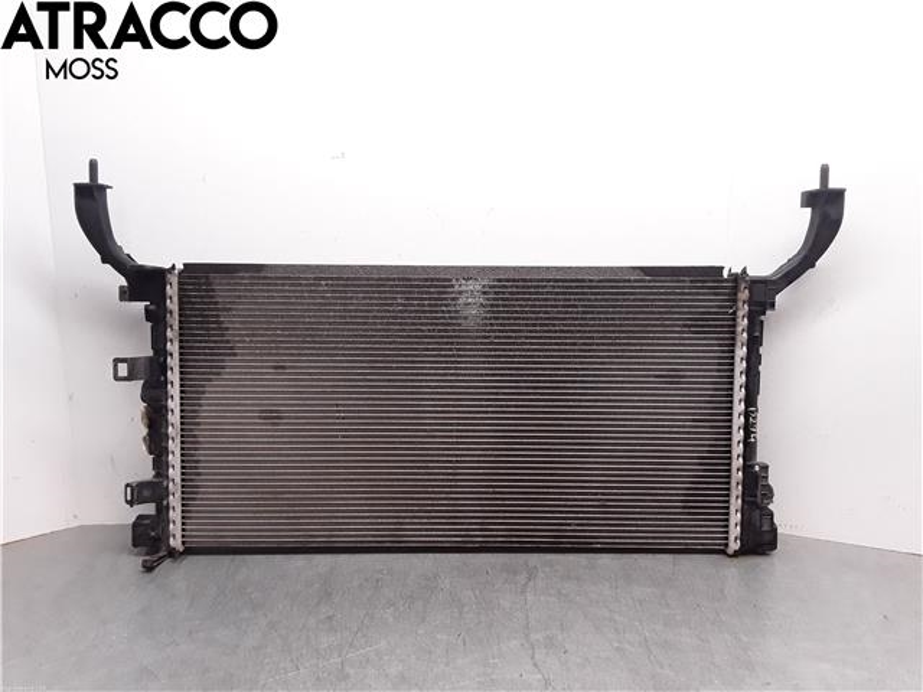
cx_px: 462
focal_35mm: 28
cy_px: 346
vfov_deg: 49.7
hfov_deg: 63.4
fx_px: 747
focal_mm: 2.91
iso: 100
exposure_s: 1/100
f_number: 1.9
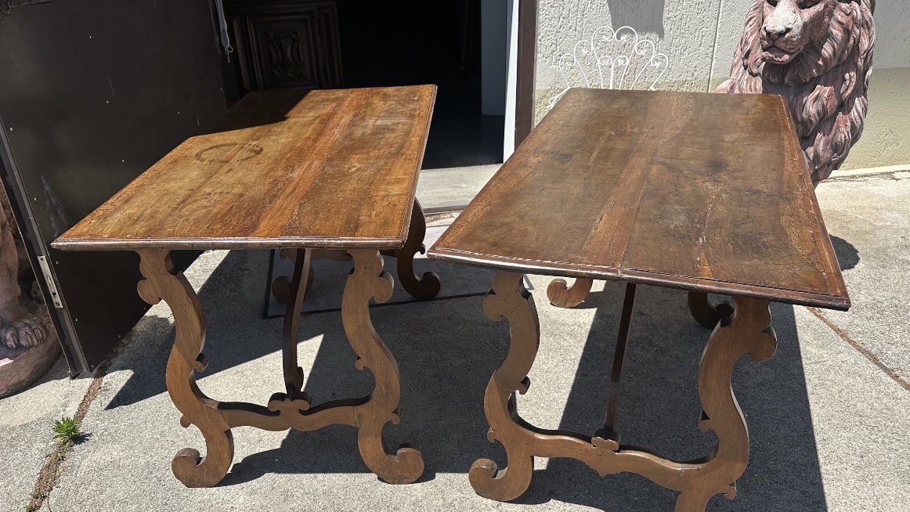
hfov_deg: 69.8
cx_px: 443
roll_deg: +2.0
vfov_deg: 42.7
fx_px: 652
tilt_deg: -26.1
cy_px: 306
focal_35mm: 27
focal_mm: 6.86
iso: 80
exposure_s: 1/4348
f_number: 1.78
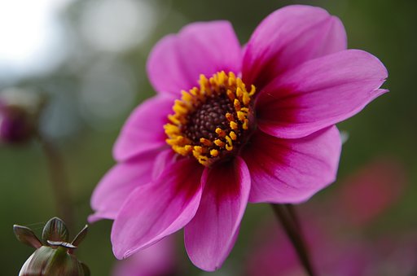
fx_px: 1214
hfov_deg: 19.5
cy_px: 138
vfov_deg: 13.0
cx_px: 208
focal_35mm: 105
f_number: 4
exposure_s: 1/160
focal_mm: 70
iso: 200
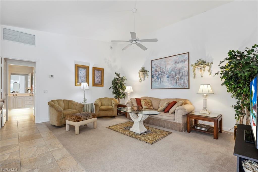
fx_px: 118
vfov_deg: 72.1
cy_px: 86
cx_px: 129
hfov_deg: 95.0
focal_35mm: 16
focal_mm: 16.5
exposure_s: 1/1.67
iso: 100
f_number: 9
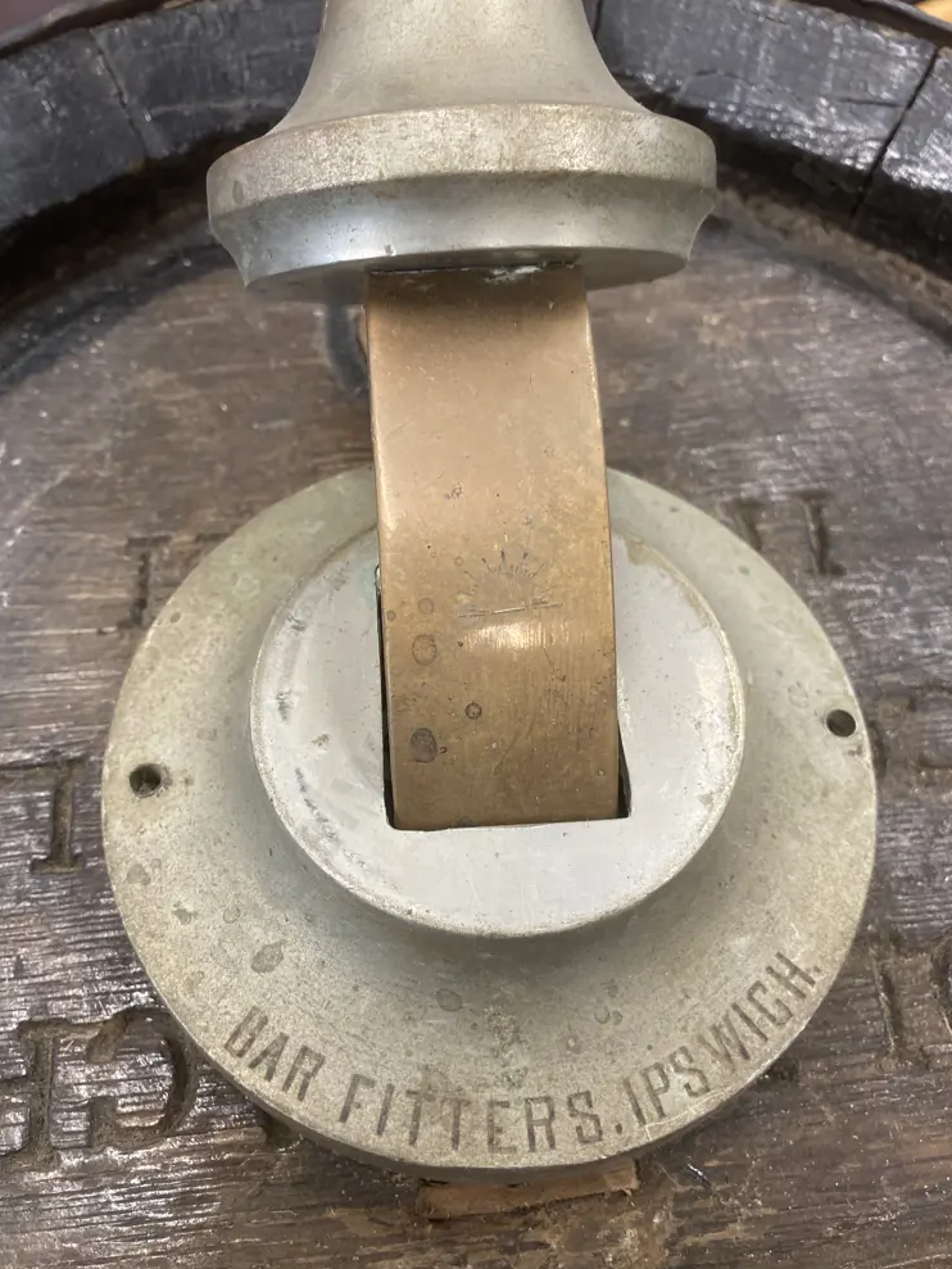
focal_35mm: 29
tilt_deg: -63.2
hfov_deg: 48.2
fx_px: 1063
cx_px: 468
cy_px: 638
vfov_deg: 61.7
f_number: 1.8
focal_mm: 3.99
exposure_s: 1/50
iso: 100
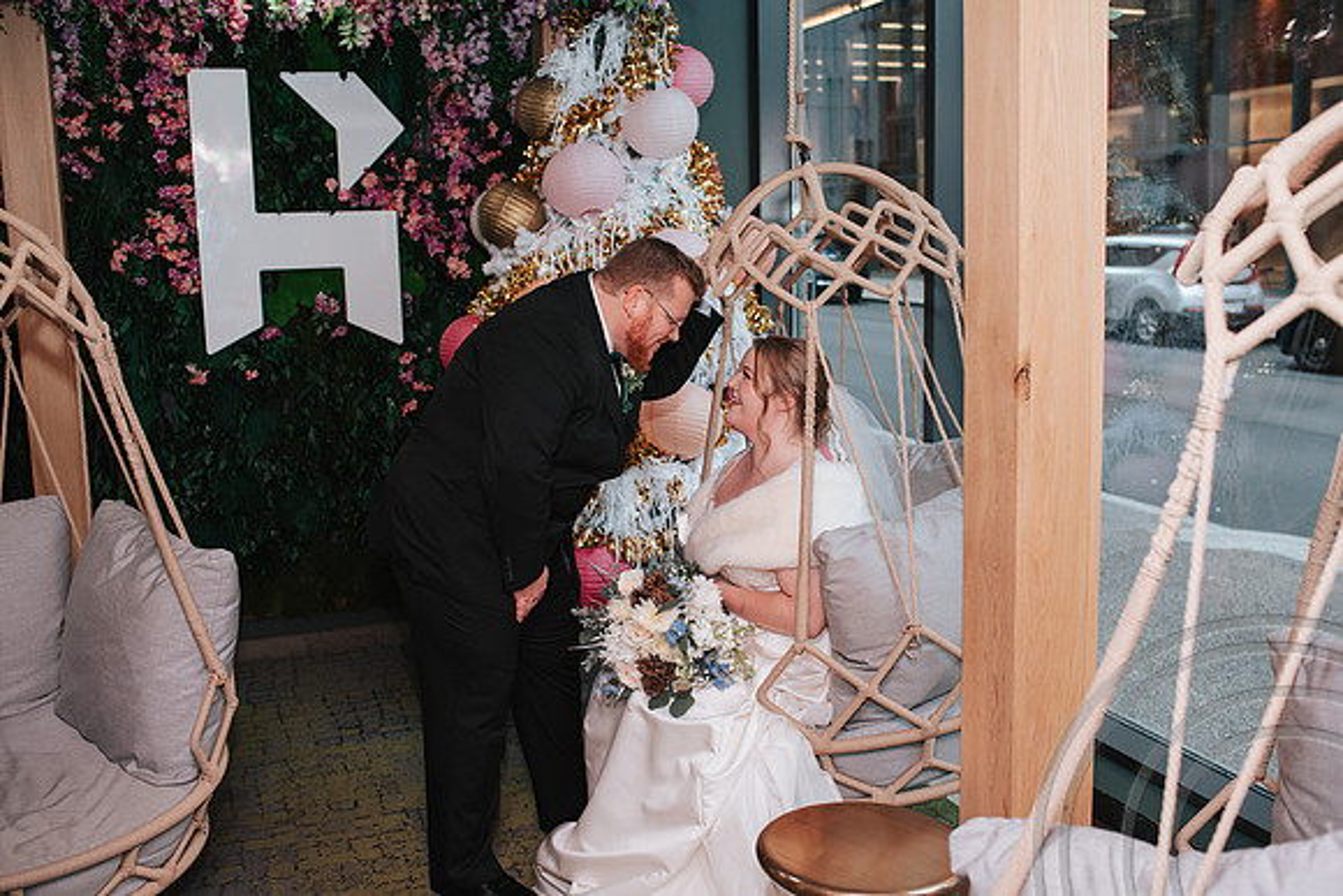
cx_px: 672
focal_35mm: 35
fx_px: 1321
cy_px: 448
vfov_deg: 37.5
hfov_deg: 53.9
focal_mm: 35
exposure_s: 1/200
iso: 1000
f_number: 3.2
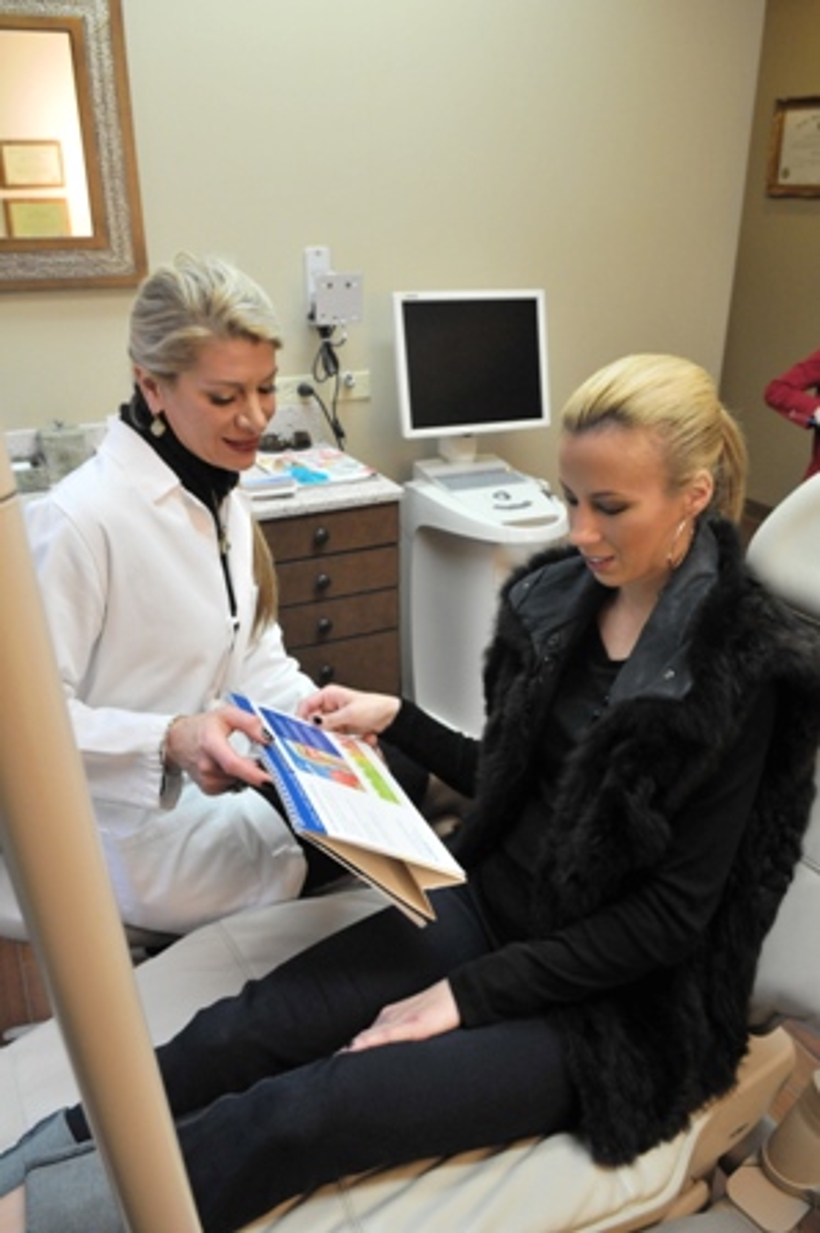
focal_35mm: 26
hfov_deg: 50.3
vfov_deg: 70.5
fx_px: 873
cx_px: 410
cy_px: 616
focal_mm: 17
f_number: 5
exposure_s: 1/100
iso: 1250
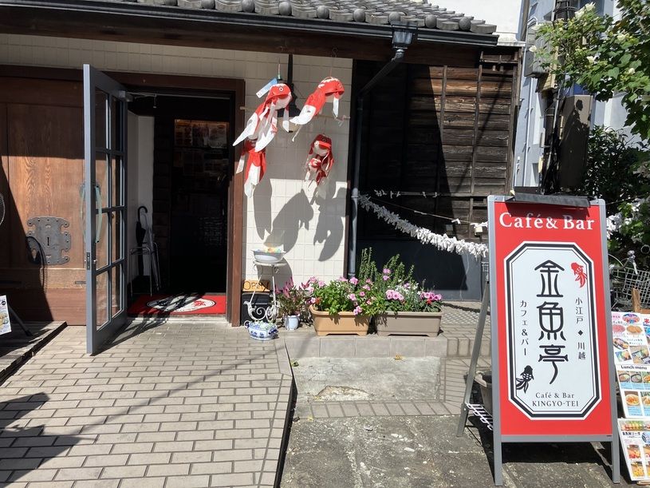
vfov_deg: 49.7
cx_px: 325
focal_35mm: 28
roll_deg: -1.8
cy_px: 244
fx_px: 526
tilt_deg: -4.3
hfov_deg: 63.5
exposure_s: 1/2315
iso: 32
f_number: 1.8
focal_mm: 3.99
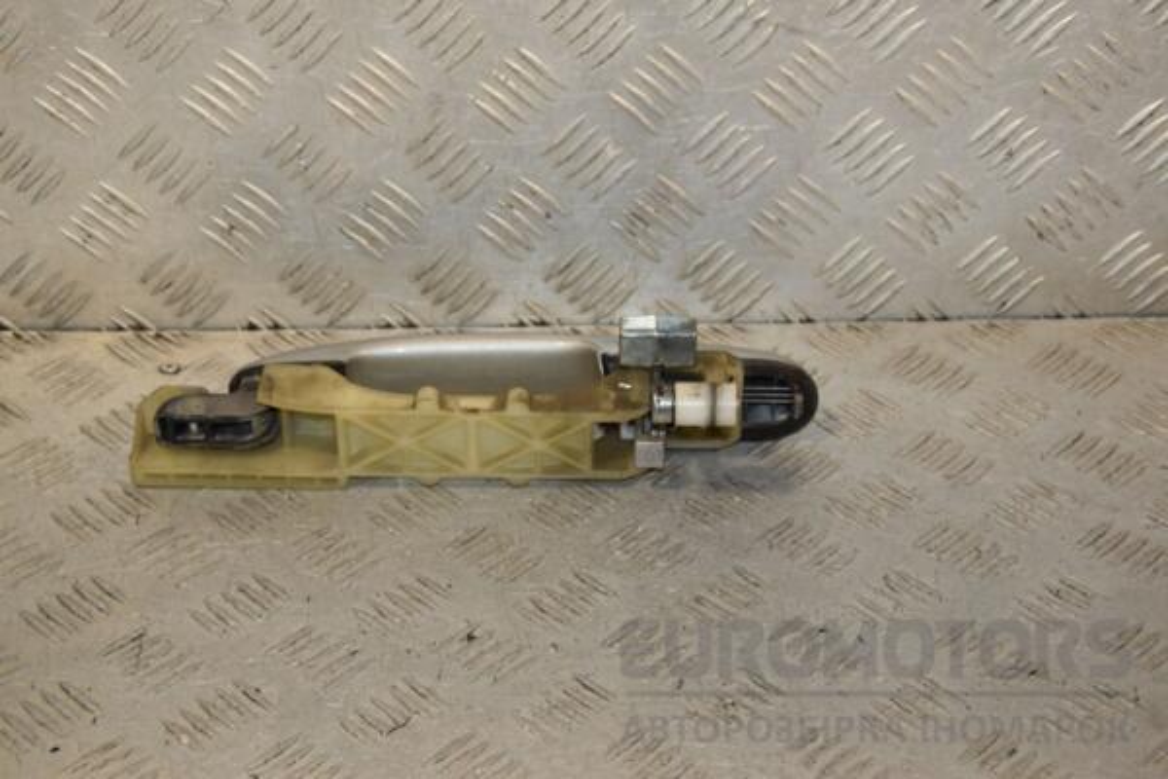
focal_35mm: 72
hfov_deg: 28.1
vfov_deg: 18.9
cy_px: 390
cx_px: 584
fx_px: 2336
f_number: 7.1
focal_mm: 48
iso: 800
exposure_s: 1/200
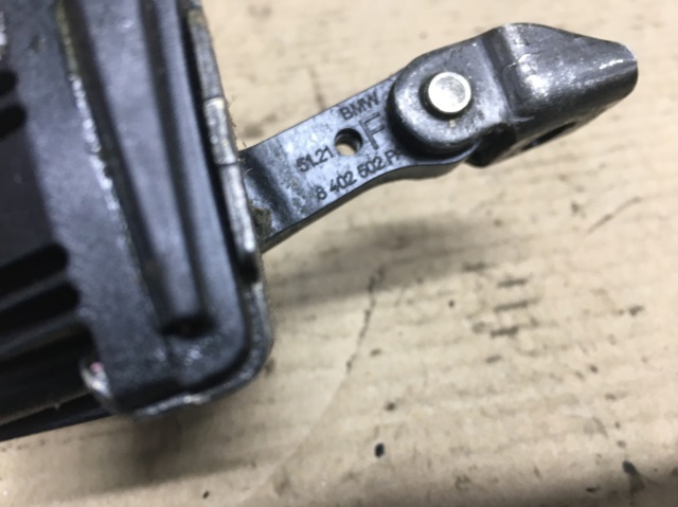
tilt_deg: -48.5
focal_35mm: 29
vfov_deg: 48.2
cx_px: 339
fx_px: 568
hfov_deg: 61.7
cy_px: 254
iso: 100
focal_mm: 4.15
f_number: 2.2
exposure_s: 1/33
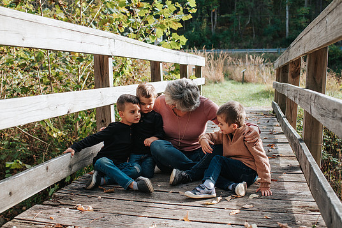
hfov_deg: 48.5
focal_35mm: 40
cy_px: 115
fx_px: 380
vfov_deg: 33.4
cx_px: 162
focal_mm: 35
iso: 360
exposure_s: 1/800
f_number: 3.5
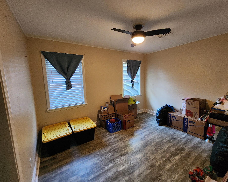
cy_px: 92
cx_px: 125
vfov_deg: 88.0
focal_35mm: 14
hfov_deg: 100.4
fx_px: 94
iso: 640
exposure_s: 1/30
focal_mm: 2.2
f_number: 2.2
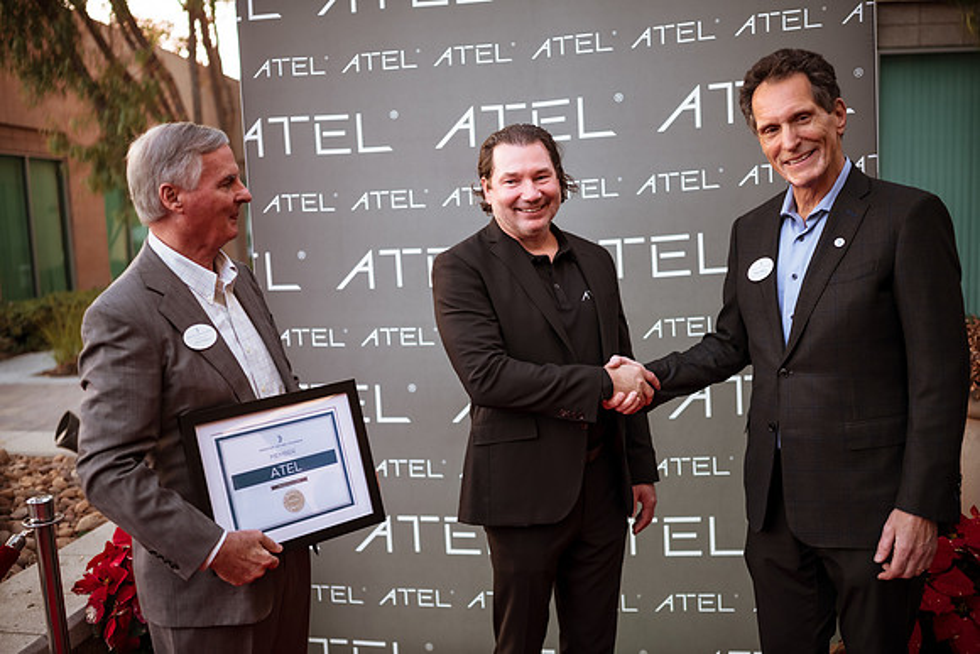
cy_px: 327
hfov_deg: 54.4
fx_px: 953
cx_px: 490
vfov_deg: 37.9
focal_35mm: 35
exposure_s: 1/640
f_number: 1.8
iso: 640
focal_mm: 35
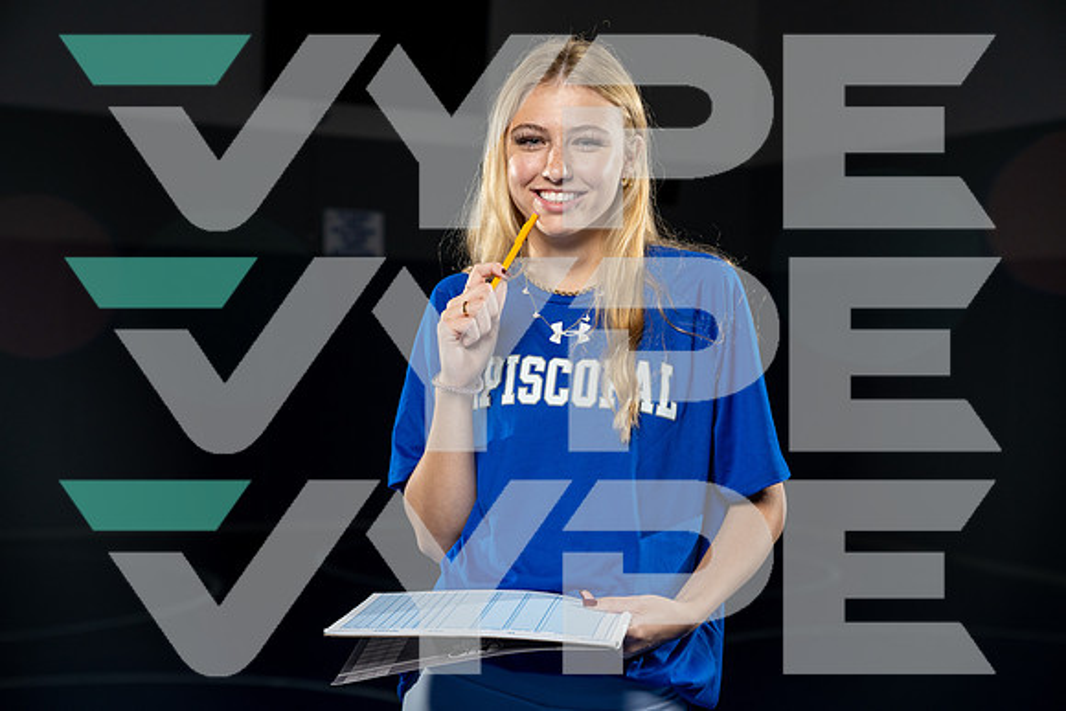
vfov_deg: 21.9
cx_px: 533
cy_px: 356
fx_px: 1836
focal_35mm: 62
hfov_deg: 32.4
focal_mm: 62
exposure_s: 1/125
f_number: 4
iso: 800
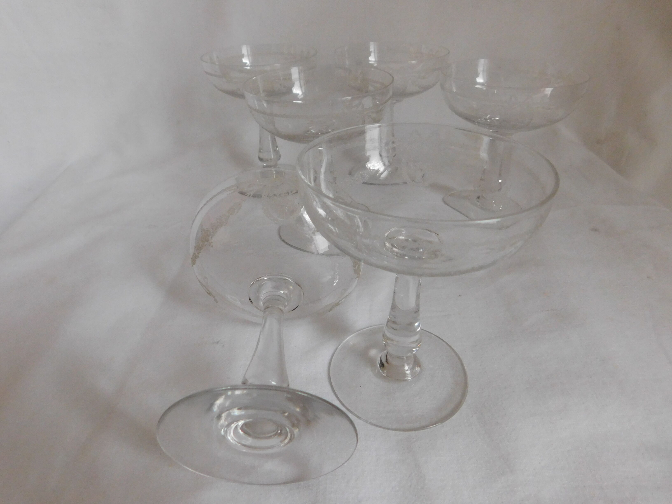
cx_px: 336
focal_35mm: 23
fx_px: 446
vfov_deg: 58.9
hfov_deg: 73.9
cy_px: 252
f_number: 3
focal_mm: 4
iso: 400
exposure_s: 1/15
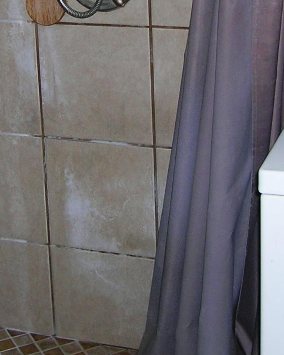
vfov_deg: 20.0
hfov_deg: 16.5
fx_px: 977
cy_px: 5
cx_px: 102
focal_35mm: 93
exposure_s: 1/60.1
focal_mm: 5.7
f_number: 2.9
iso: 50
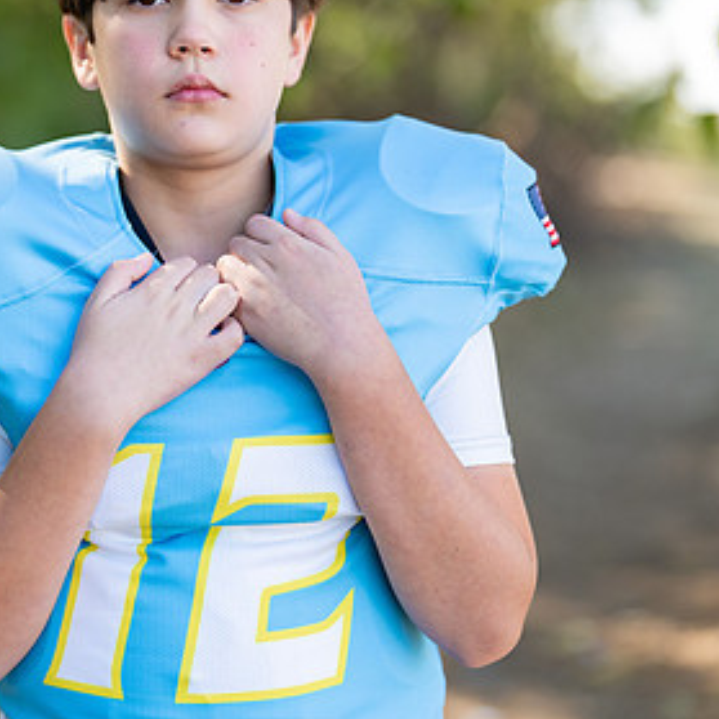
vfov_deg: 17.4
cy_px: 290
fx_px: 2350
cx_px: 244
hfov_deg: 17.4
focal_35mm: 100
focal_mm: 50
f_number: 1.2
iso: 100
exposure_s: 1/1250
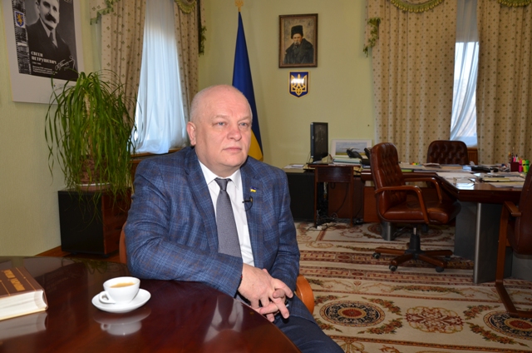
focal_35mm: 32
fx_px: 465
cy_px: 176
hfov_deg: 59.6
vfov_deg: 41.5
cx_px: 266
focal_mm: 21
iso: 250
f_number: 5
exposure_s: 1/60
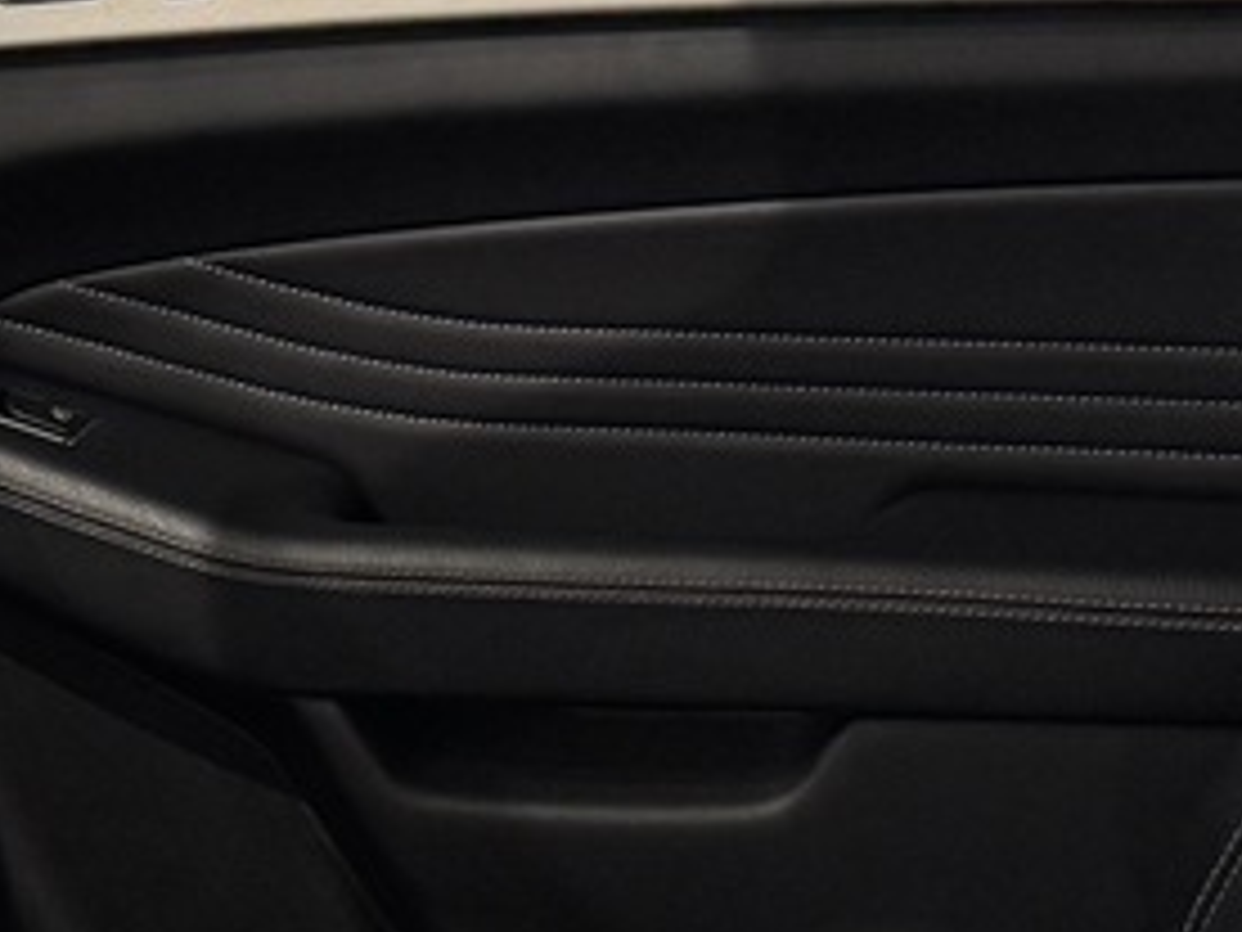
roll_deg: +0.3
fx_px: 4485
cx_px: -810
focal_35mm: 125
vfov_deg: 11.6
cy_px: 1162
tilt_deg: -25.8
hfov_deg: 14.3
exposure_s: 1/100
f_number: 1.78
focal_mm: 6.76
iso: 160
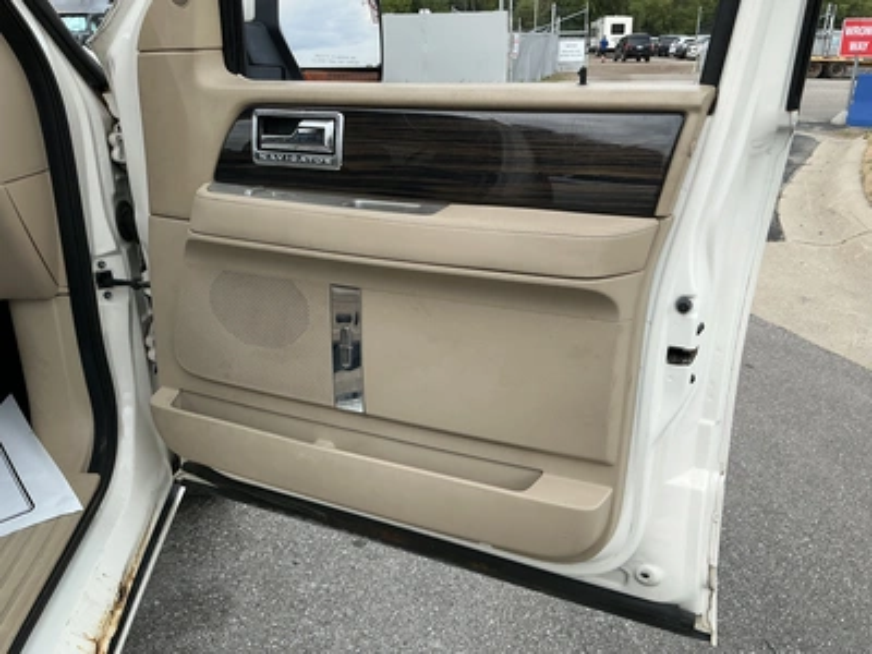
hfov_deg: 63.4
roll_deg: -2.2
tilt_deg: -17.8
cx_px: 436
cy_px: 327
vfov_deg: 49.7
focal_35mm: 28
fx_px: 705
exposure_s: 1/355
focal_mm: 3
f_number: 1.8
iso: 25
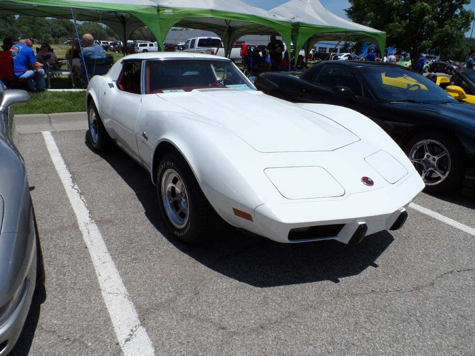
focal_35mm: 26
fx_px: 357
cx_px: 238
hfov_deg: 67.3
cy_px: 178
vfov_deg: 53.1
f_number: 4.6
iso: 80
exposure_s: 1/1500
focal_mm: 4.3
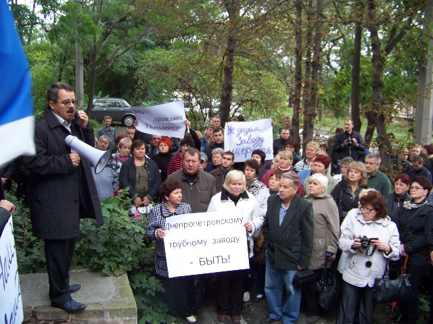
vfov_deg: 39.7
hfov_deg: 51.4
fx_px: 450
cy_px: 162
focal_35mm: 36
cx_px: 216
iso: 71
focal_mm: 5.85
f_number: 2.8
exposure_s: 1/50
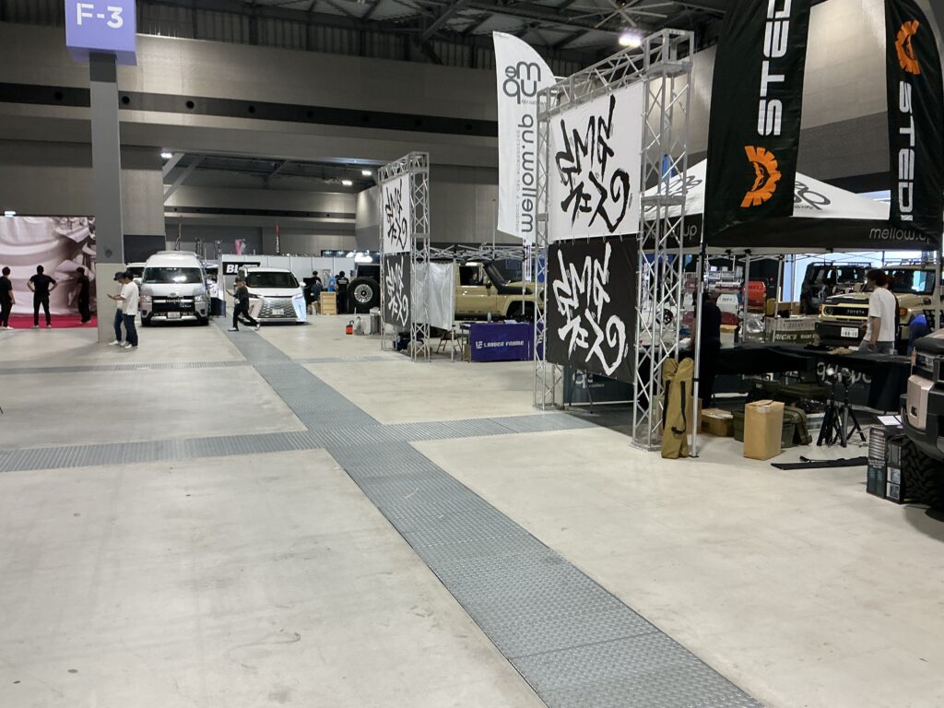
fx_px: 791
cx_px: 472
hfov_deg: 61.7
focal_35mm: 29
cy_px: 354
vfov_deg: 48.2
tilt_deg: -4.6
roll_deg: -0.5
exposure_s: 1/60
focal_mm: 3
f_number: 1.8
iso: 125
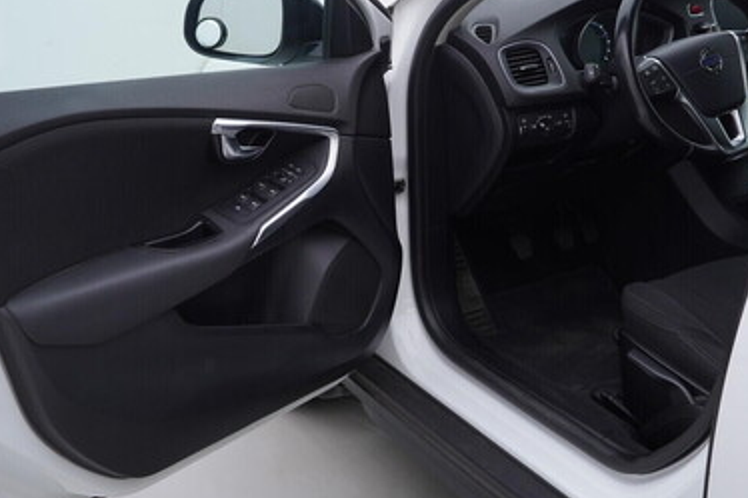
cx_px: 398
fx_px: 1101
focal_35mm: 53
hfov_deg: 37.5
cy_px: 197
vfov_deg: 25.4
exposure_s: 1/60
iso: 125
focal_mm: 24
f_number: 3.5
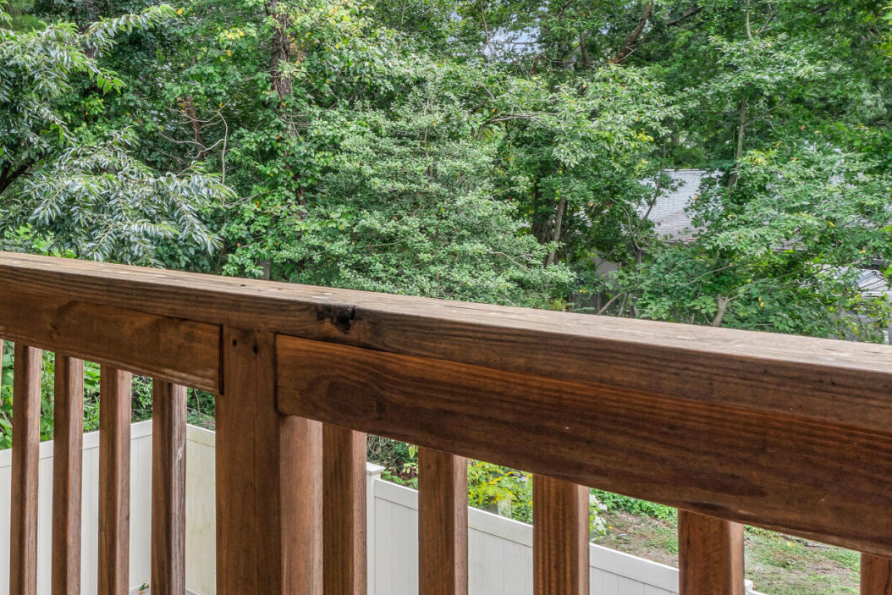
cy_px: 168
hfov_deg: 46.7
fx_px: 897
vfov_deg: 36.1
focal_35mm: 36
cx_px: 59
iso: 400
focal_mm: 14.9
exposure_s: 1/20
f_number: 13
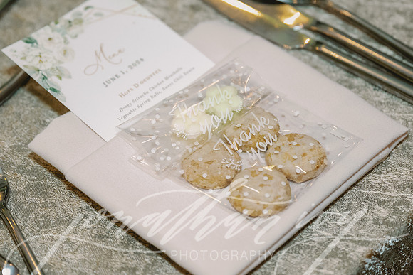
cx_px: 193
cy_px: 125
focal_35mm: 113
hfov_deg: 18.2
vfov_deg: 12.2
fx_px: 1293
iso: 3200
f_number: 2.8
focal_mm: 70
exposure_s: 1/160
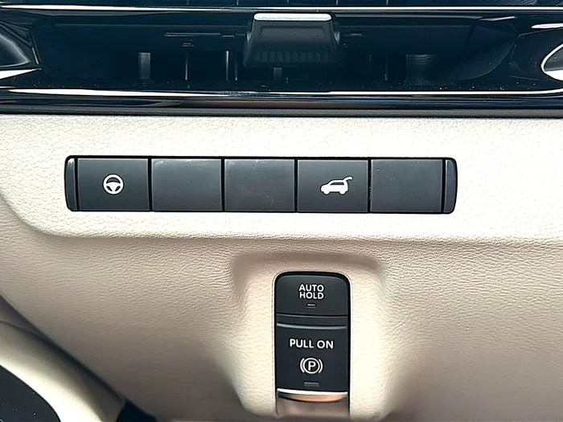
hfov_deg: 41.2
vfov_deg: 31.5
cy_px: 211
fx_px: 748
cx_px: 282
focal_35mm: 46
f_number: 1.78
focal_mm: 6.86
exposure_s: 1/45
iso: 64
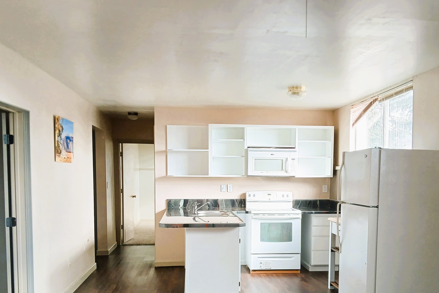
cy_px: 205
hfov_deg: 54.3
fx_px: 427
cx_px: 245
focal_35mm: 35
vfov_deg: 37.3
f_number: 1.8
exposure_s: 1/60
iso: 125
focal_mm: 3.98
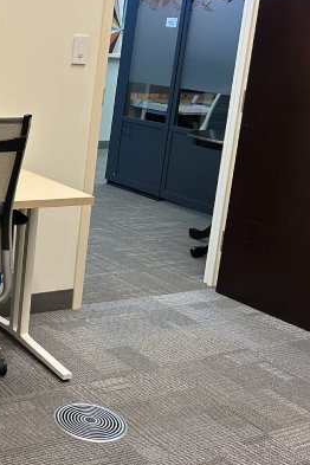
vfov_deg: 36.0
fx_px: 710
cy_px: 174
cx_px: -31
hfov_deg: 23.1
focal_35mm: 55
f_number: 1.5
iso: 160
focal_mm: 5.7
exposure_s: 1/60
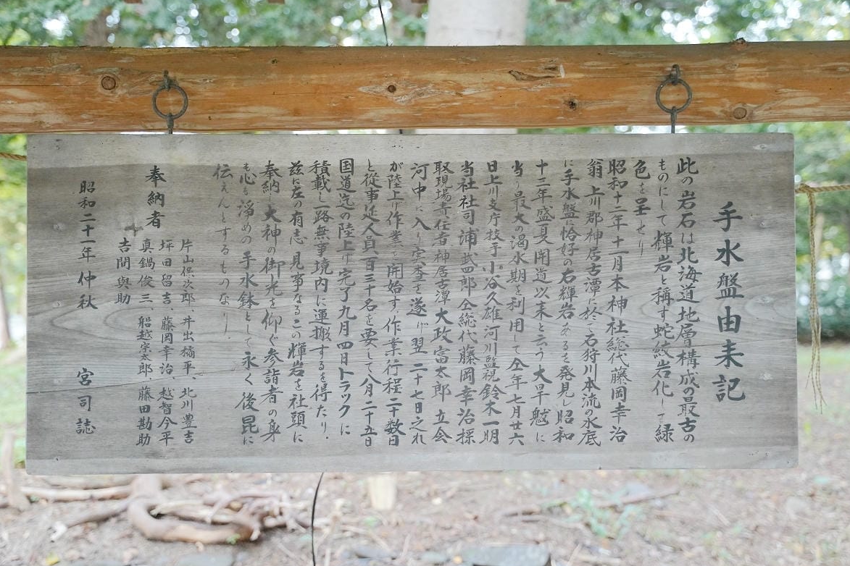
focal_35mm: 45
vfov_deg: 29.9
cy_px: 283
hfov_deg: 43.6
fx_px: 1062
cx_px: 422
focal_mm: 44
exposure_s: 1/160
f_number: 2.8
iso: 3200
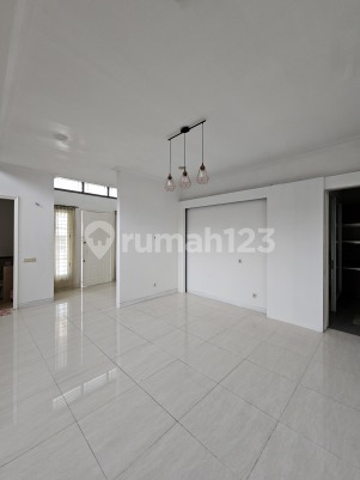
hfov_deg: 89.9
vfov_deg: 106.2
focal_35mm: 13
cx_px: 180
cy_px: 240
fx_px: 180
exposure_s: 1/71
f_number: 2.2
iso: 200
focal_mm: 2.2
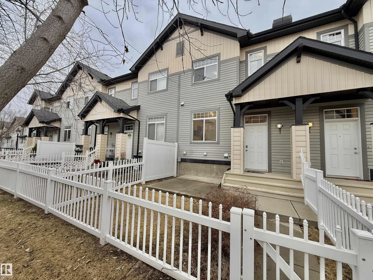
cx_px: 186
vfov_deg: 85.7
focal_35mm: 14
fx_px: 151
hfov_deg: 102.1
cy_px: 140
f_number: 2.2
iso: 50
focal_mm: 2.22
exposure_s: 1/130
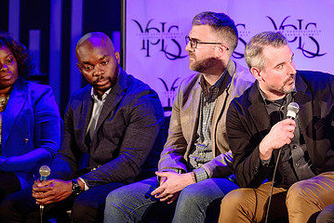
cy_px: 143
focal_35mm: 323
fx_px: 2999
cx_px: 261
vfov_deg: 4.3
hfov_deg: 6.4
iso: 1600
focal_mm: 200
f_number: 4
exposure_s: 1/160
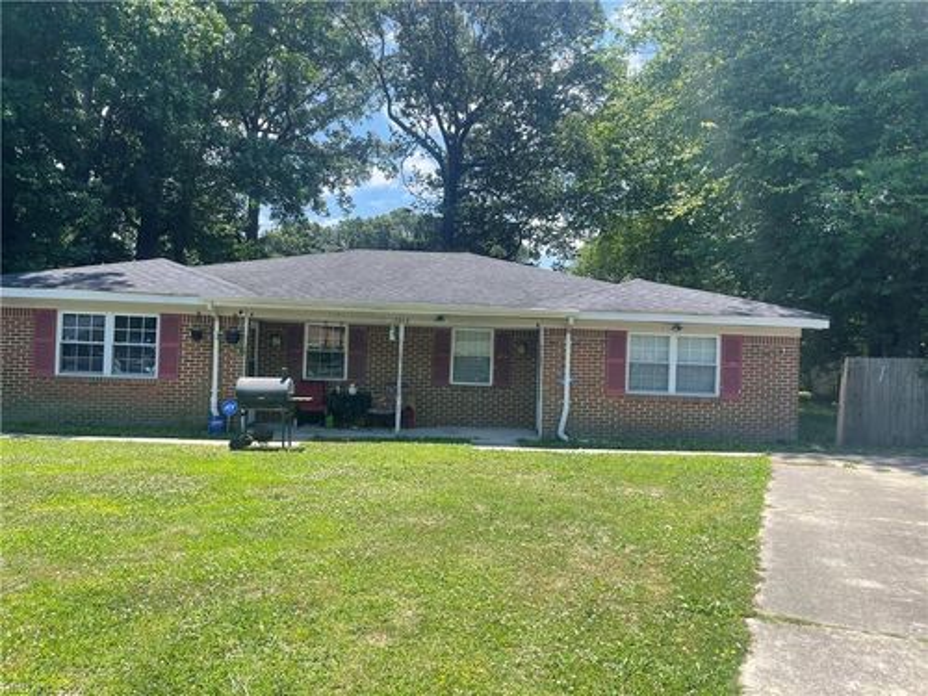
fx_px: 670
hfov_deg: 69.4
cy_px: 348
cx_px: 464
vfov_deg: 54.9
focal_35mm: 25
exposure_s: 1/1475
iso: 32
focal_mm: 5.1
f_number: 1.6
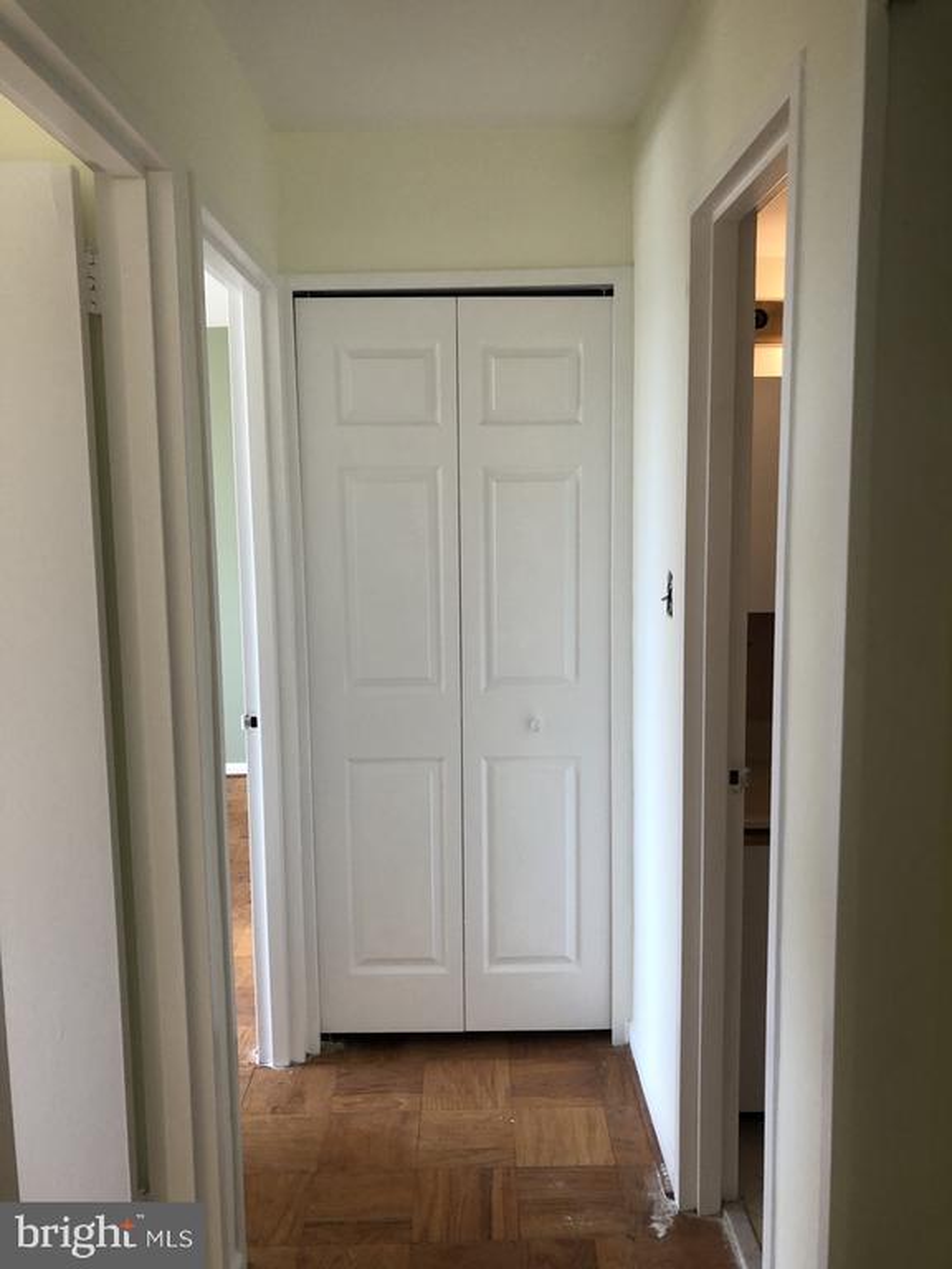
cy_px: 634
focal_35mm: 28
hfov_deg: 49.7
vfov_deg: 63.4
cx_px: 476
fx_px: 1027
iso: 25
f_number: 1.8
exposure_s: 1/40
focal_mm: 3.99
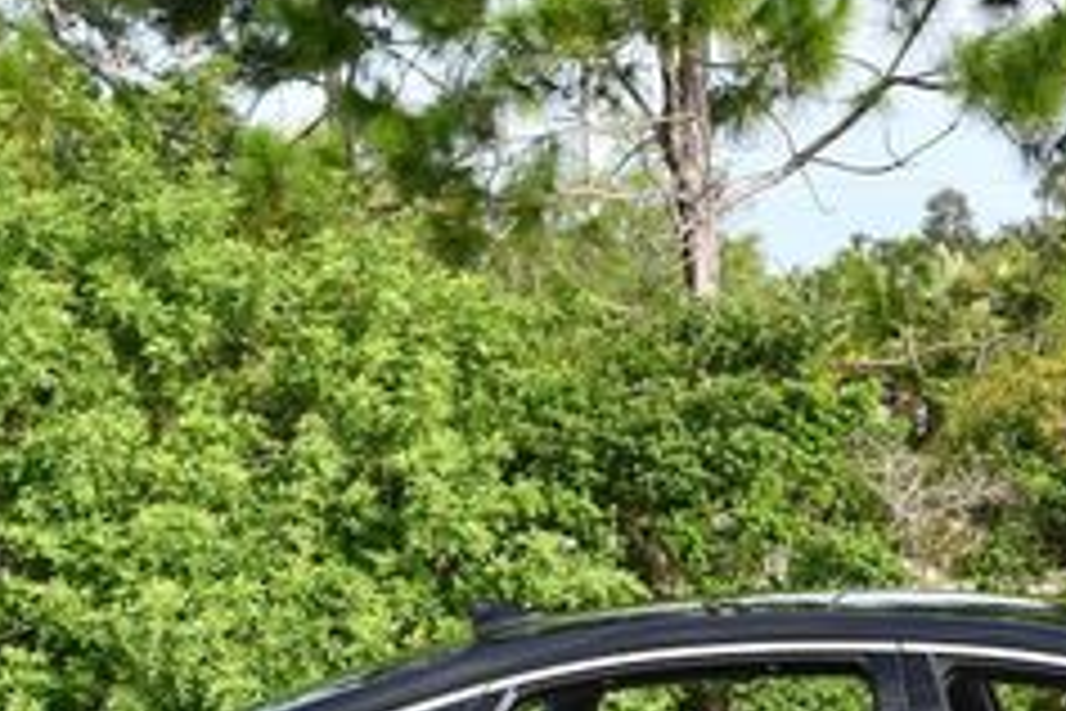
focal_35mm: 130
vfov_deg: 10.5
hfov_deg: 15.5
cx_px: 1062
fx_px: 3849
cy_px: 675
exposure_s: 1/250
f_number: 7.1
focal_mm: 24
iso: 200
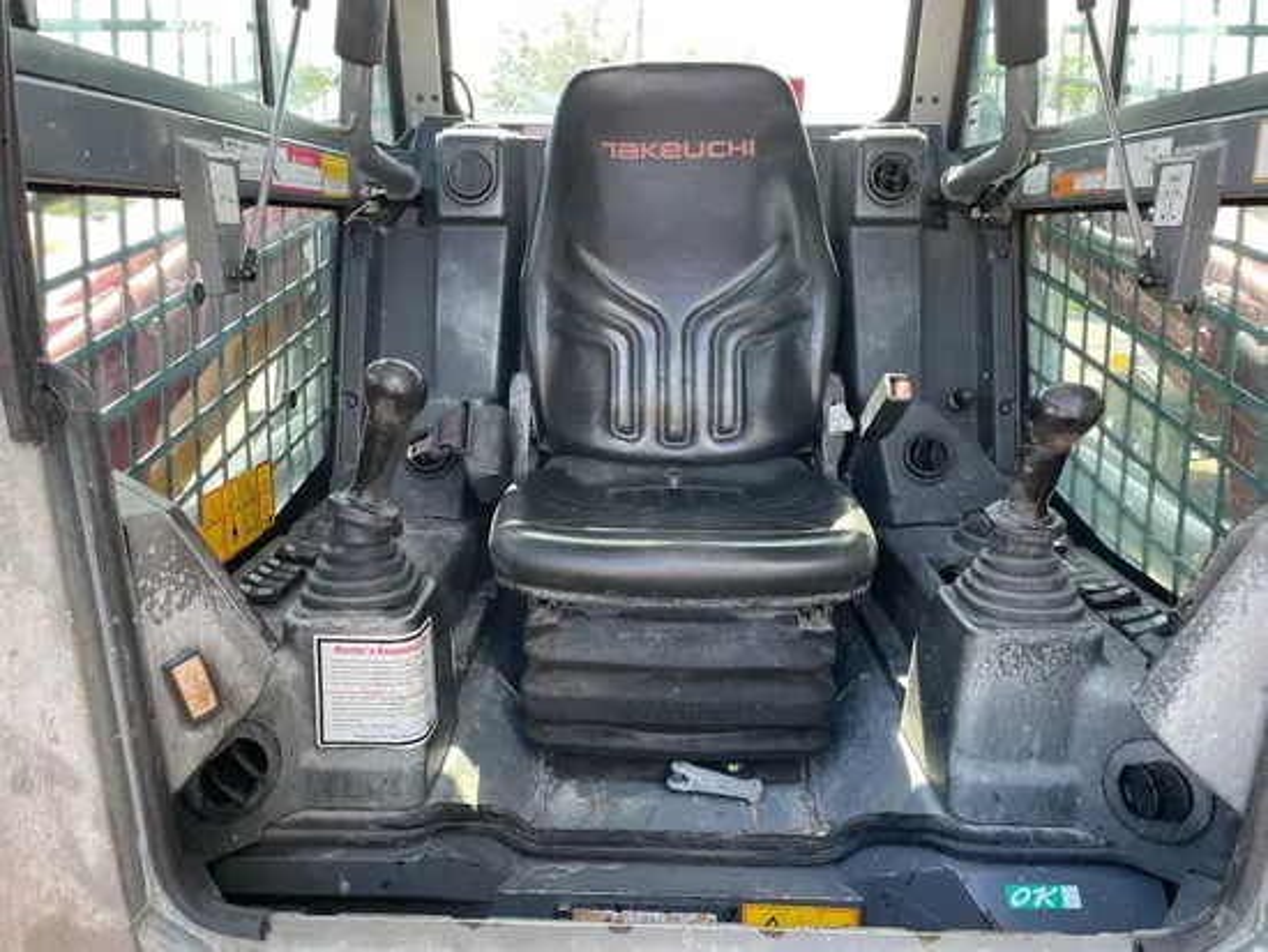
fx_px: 953
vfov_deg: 53.1
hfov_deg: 67.3
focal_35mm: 26
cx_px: 634
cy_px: 476
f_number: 1.6
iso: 32
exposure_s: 1/121
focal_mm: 4.2
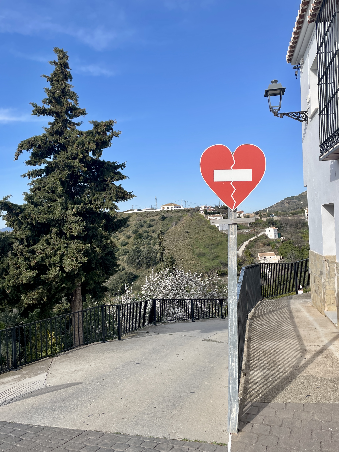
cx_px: 170
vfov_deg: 67.3
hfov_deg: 53.1
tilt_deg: +0.1
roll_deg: -1.8
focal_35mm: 26
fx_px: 339
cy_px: 226
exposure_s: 1/3040
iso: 32
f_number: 1.6
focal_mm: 4.2
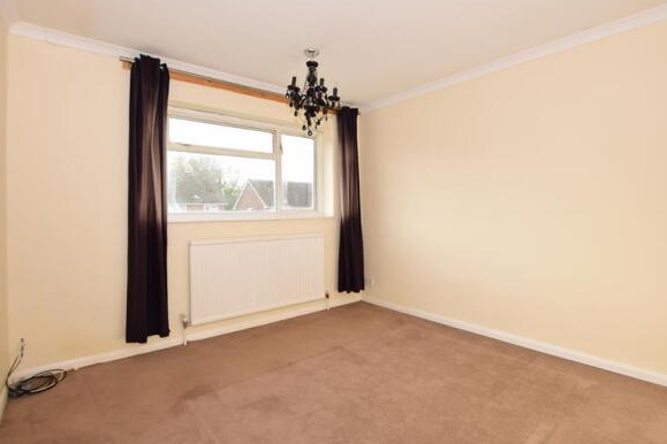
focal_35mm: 17
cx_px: 342
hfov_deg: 93.3
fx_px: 315
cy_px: 203
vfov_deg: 70.3
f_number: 5.6
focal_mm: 10
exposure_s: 1/125
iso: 200
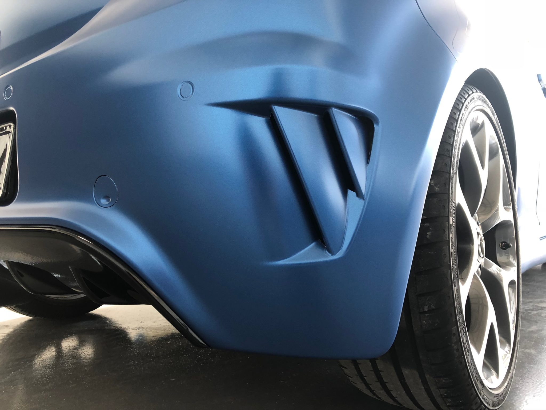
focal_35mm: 28
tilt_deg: +2.5
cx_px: 273
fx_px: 442
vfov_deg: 49.7
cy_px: 205
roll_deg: +2.3
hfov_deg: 63.4
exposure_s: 1/30
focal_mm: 4
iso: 25
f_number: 1.8
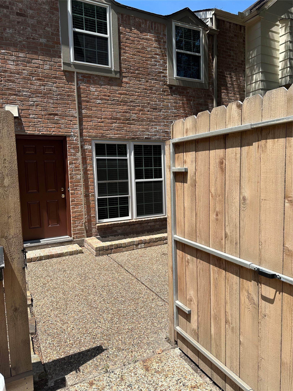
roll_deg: +1.6
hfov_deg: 56.8
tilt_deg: -4.6
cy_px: 196
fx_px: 271
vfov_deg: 71.6
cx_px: 146
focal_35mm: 24
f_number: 1.78
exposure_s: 1/3861
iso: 80
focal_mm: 6.86
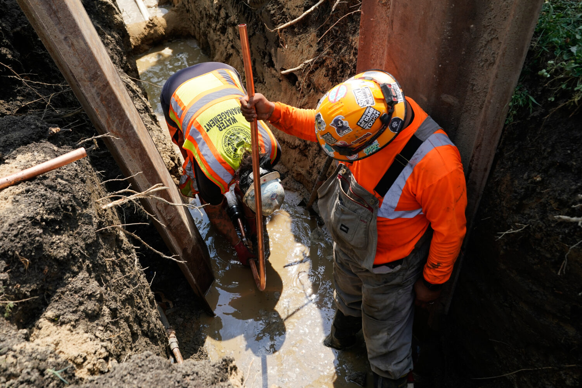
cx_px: 291
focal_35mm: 35
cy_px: 194
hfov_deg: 54.4
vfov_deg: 37.9
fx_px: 566
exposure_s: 1/800
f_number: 5.6
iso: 320
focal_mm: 35
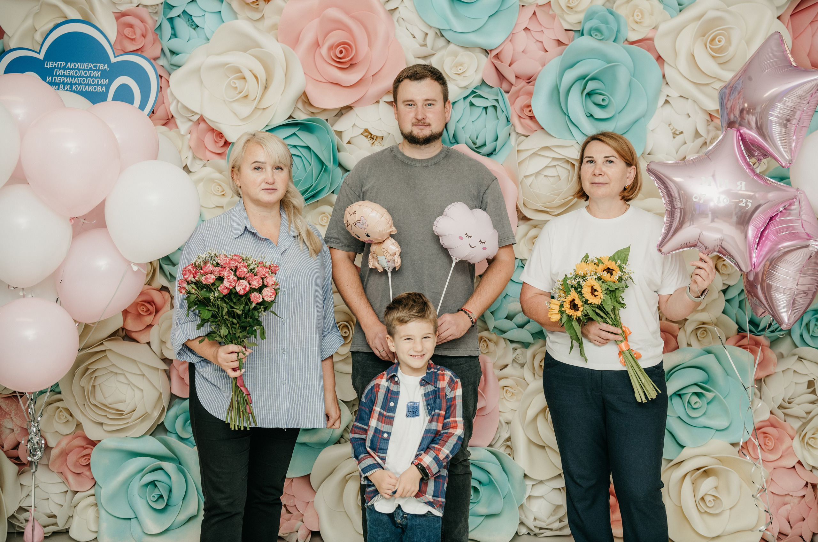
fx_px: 1000
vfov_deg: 30.3
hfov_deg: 44.5
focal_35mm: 44
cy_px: 256
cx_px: 428
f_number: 4
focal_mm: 42
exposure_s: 1/160
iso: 400
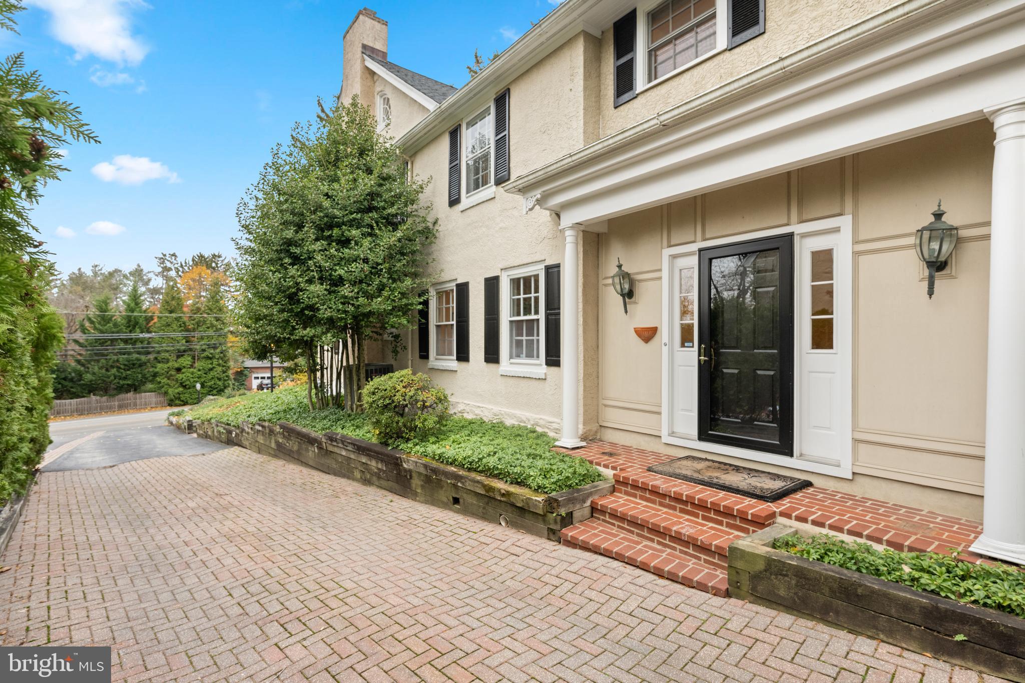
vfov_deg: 70.4
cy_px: 342
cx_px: 512
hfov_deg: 93.3
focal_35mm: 17
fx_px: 484
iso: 800
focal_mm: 17
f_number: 6.3
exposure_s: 1/80
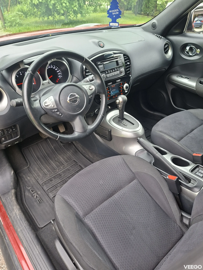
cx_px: 102
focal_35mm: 23
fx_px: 180
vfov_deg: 73.9
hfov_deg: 58.9
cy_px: 135
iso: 100
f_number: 1.8
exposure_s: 1/100
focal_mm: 5.54
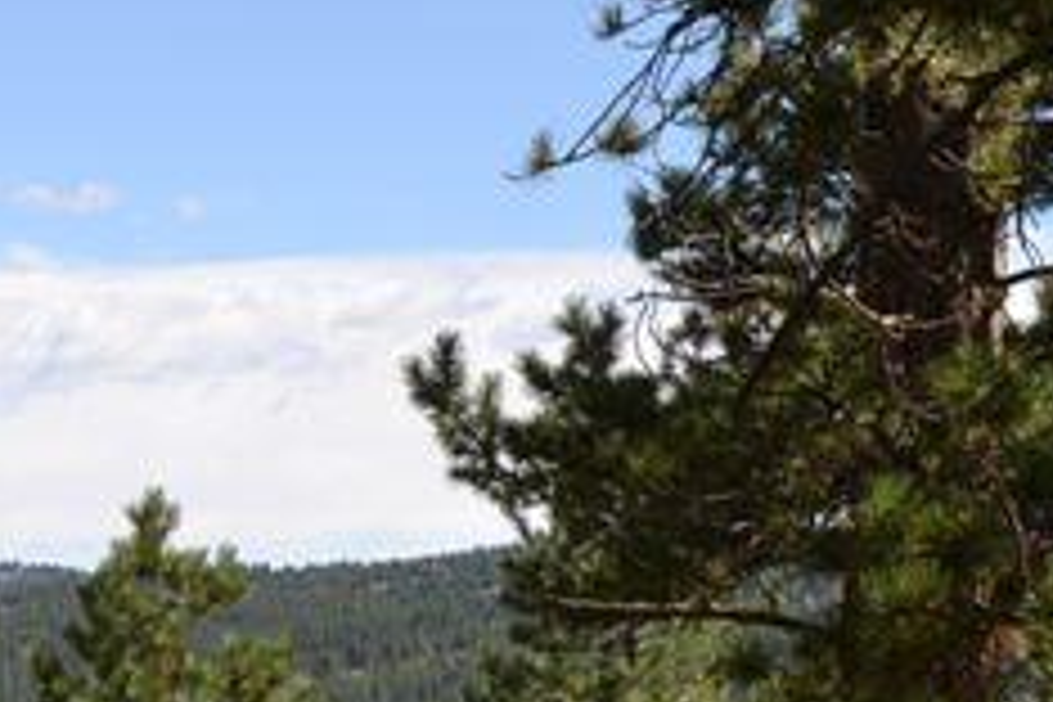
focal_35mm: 156
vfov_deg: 8.7
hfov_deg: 12.8
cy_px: 844
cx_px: -297
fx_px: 4563
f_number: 7.1
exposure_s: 1/200
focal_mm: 38
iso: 100
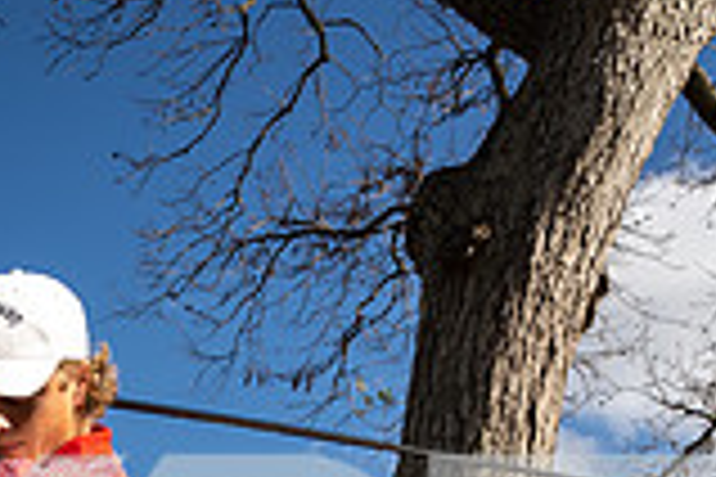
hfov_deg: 28.5
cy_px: 914
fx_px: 1352
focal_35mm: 68
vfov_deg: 16.2
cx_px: 72
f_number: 8
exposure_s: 1/250
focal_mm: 24
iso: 80
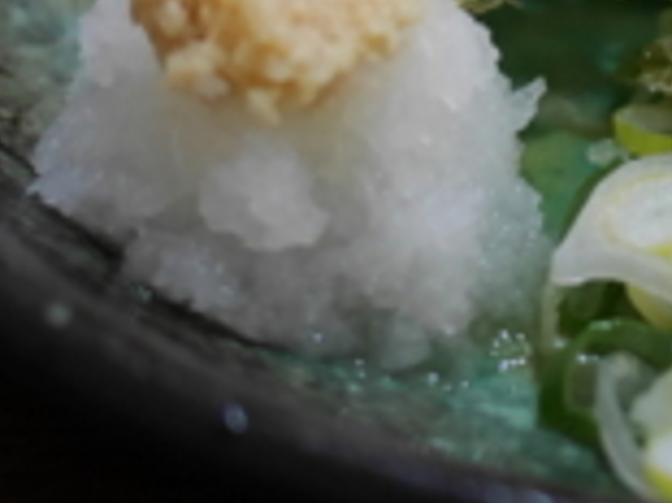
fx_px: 3007
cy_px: -210
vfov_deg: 9.3
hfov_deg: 12.5
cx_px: 767
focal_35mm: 155
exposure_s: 1/60
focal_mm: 20
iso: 1250
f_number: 1.7
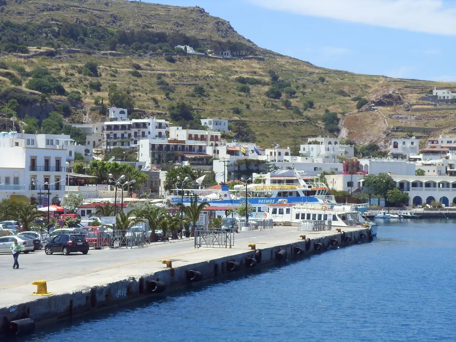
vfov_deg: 15.6
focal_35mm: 95
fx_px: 1251
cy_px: 171
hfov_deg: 20.7
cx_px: 228
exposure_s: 1/180
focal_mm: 16
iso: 80
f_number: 7.7
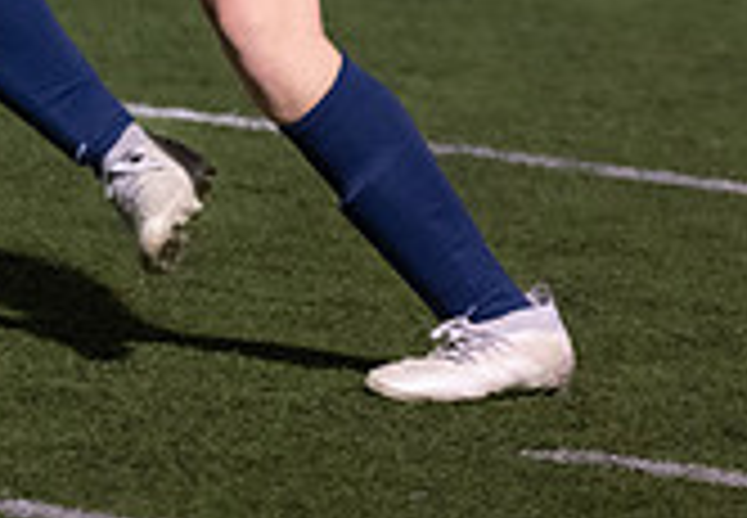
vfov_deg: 2.4
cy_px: -510
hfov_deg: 3.4
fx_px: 12454
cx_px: 209
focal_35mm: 593
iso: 5000
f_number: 2.8
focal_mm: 122
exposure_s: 1/1000
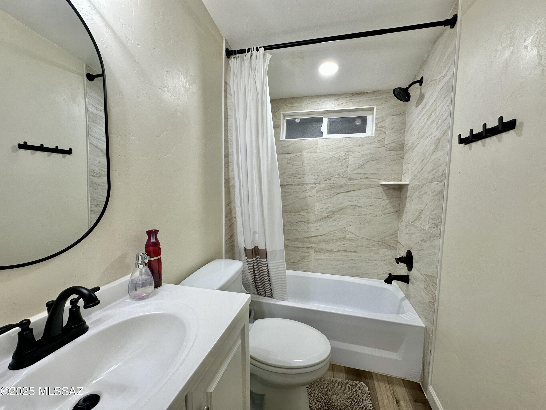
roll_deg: -1.3
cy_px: 205
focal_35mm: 14
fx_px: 221
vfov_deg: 85.7
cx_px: 273
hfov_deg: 102.1
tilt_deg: -4.7
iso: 125
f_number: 2.2
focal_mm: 2.22
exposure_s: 1/120
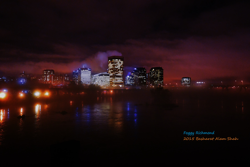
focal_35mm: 31
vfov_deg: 42.3
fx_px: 215
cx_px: 125
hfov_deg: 60.3
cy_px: 84
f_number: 4
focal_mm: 31
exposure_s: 1/10
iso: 12800
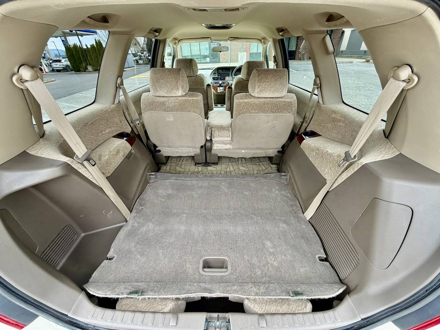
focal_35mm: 14
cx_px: 220
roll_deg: +3.3
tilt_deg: -33.3
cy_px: 165
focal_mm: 2.22
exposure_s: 1/121
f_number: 2.2
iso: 100
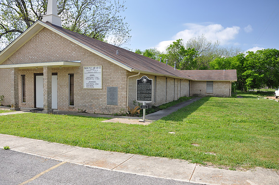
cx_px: 140
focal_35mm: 27
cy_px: 92
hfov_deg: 67.5
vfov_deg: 47.8
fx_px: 209
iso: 200
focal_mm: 18
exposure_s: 1/160
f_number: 6.3
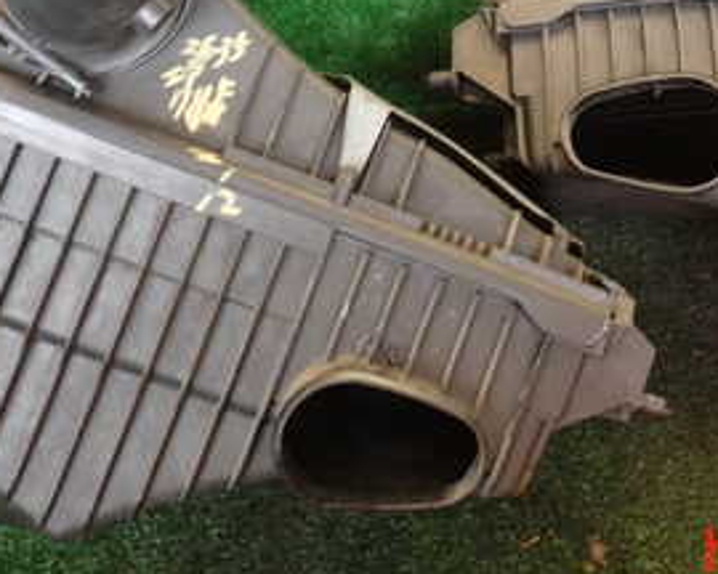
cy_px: -11
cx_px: 508
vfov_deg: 22.5
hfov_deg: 28.8
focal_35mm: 65
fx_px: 1381
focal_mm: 5.4
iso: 200
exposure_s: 1/50
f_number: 2.3
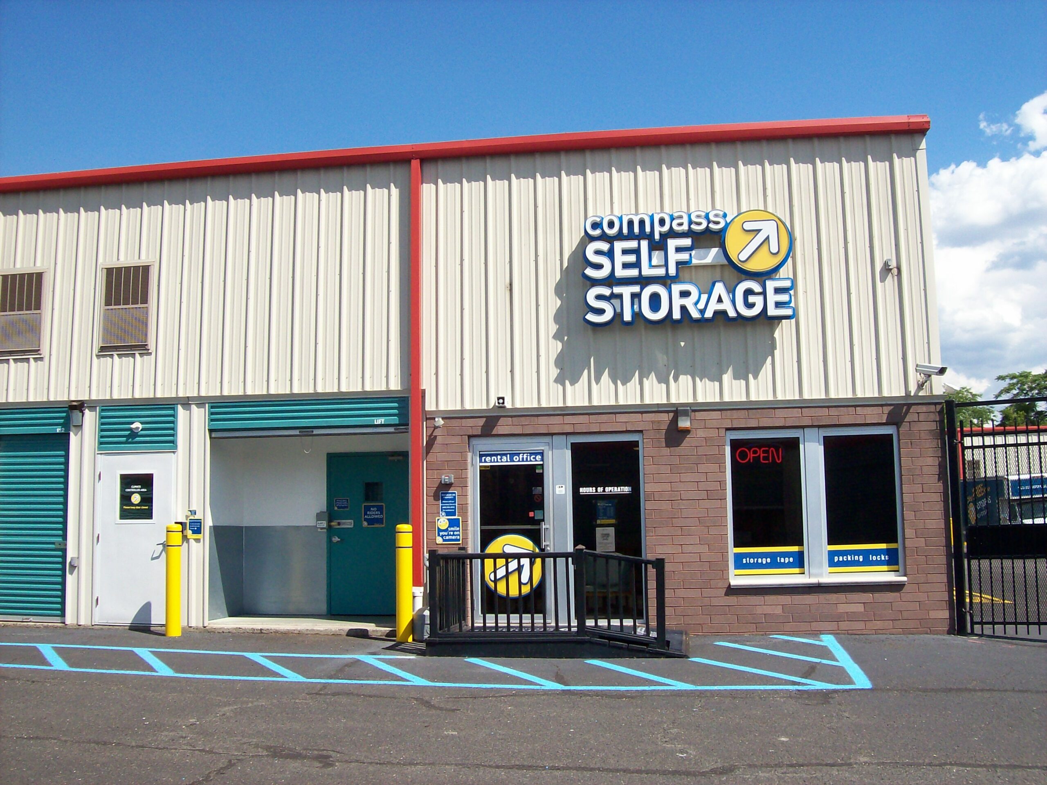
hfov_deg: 51.4
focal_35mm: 36
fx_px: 1088
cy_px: 392
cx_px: 524
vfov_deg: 39.6
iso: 80
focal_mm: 6
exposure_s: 1/603
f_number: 4.8
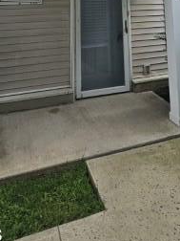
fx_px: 229
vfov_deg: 40.3
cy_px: -44
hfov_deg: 42.9
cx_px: 91
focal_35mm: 33
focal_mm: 2.2
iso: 50
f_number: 2.2
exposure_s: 1/1517
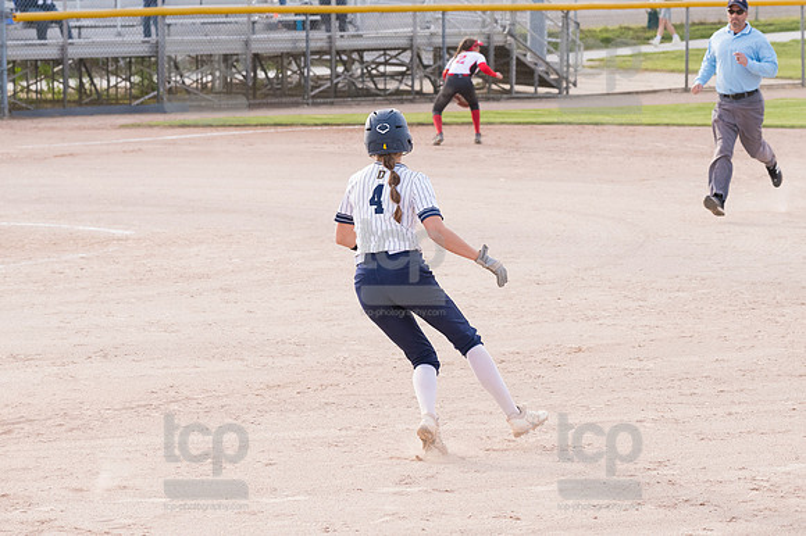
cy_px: 268
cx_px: 403
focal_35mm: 157
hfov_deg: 13.1
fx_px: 3513
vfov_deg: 8.7
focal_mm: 105
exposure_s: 1/1600
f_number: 5.6
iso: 1600
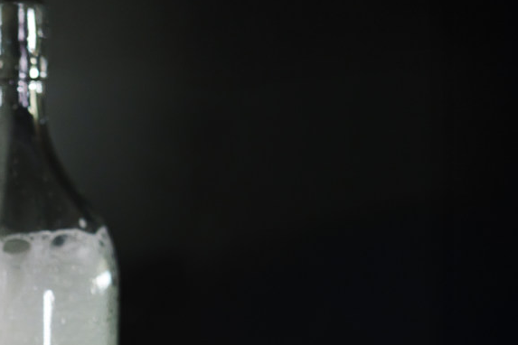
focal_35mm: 131
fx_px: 1885
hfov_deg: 15.1
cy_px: 413
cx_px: -98
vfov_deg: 10.3
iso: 1600
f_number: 3.2
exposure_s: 1/250
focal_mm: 50
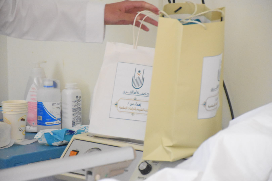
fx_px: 589
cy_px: 90
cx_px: 136
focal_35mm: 78
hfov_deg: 26.0
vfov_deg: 17.5
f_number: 4.8
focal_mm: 52
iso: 11400
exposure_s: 1/60
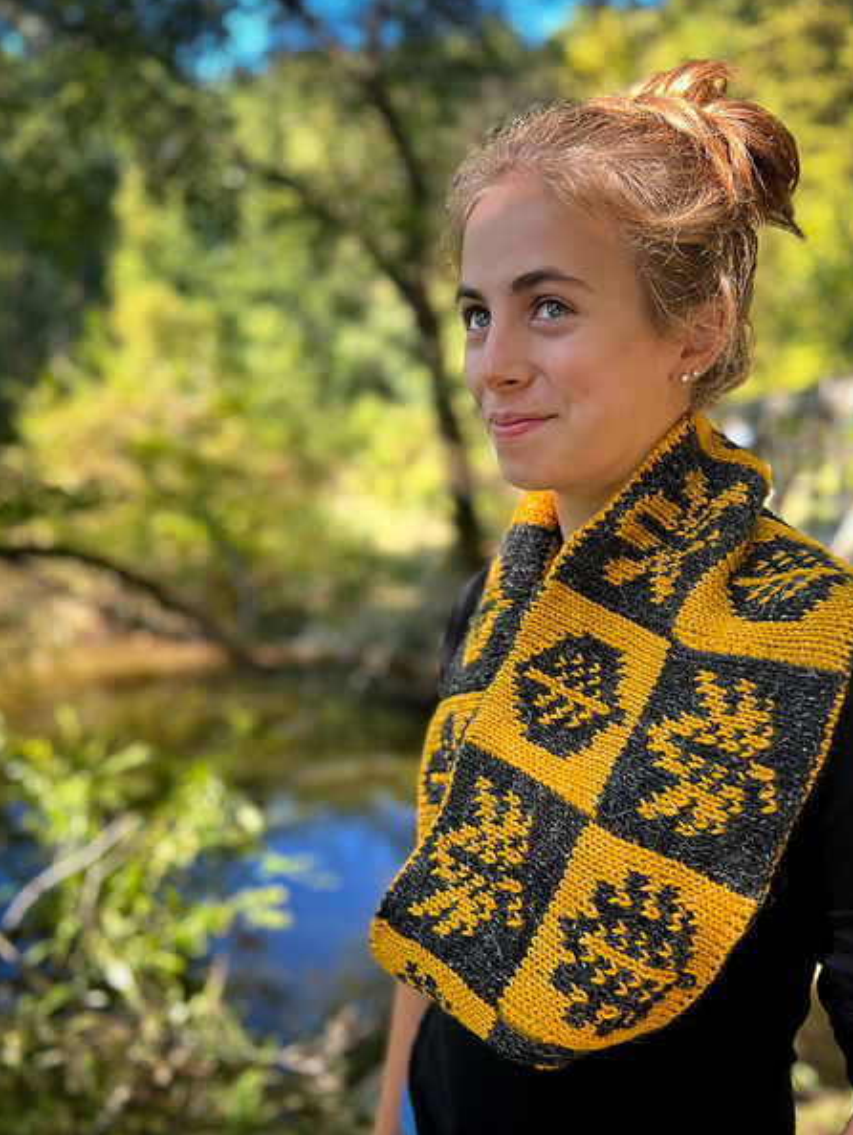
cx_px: 451
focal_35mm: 28
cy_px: 602
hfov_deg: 49.8
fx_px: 919
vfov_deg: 63.4
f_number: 1.5
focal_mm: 5.7
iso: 32
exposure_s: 1/130
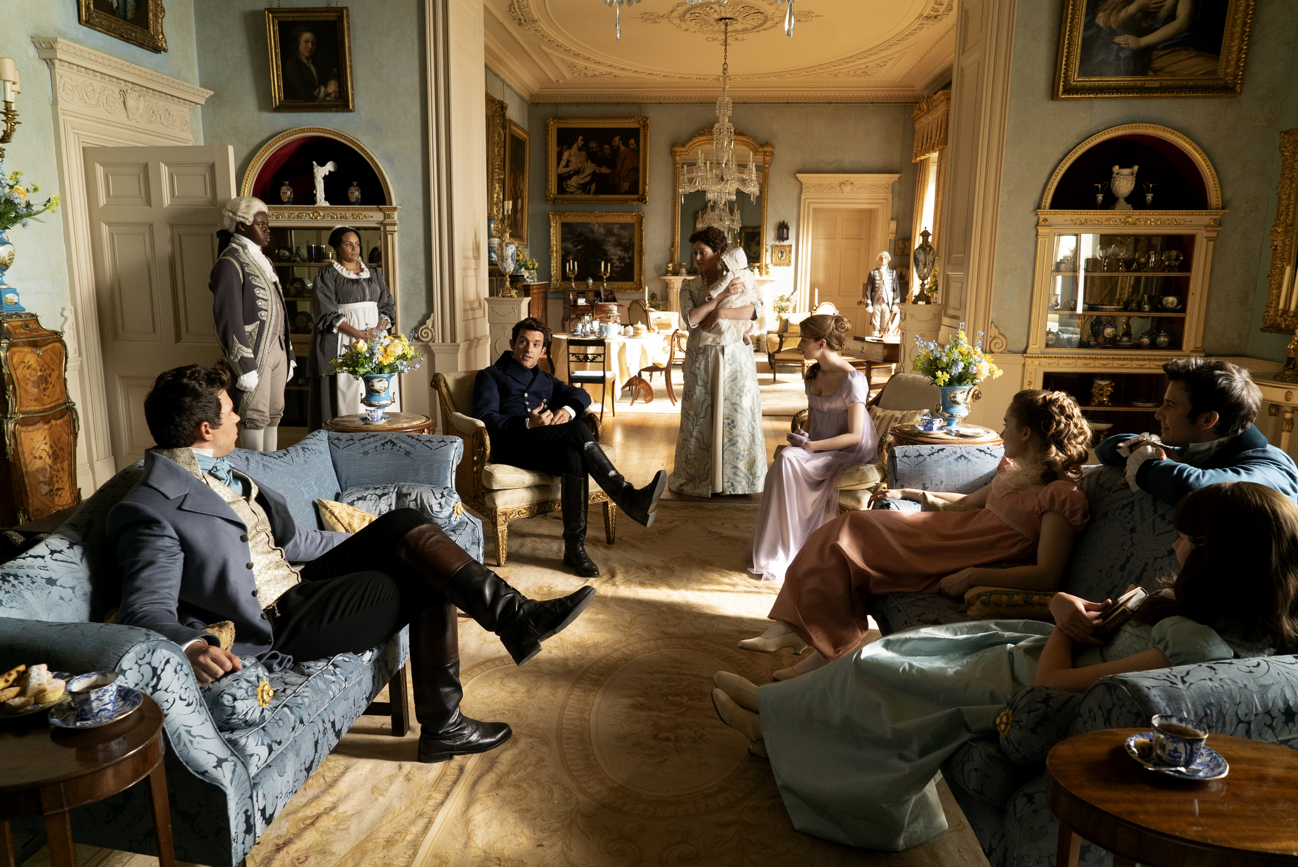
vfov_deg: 51.3
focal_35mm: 25
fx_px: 902
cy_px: 434
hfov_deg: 71.5
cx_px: 649
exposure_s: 1/100
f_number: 5
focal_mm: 25
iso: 2500
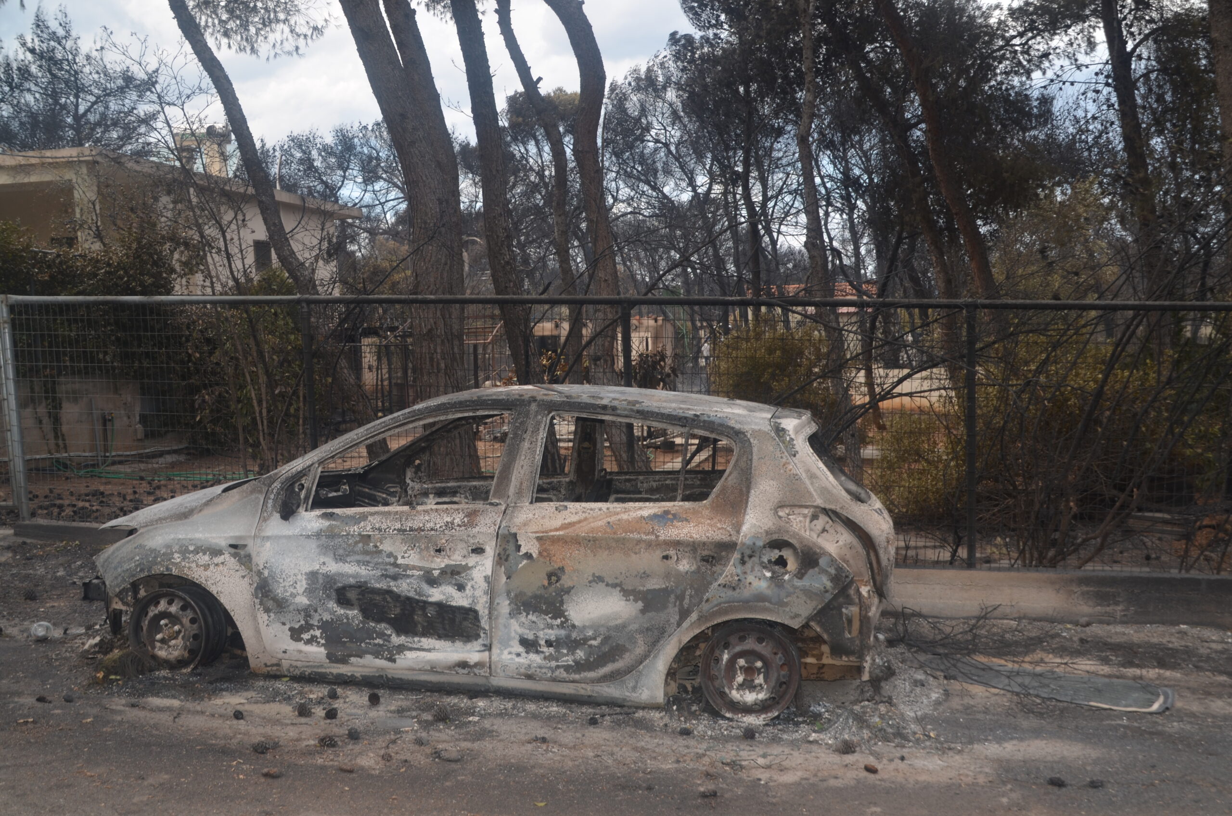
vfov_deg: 38.2
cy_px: 408
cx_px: 616
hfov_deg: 55.2
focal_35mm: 34
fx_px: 1178
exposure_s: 1/250
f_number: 5.6
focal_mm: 23
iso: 100
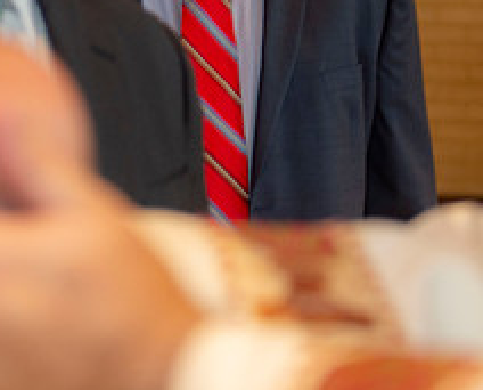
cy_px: -79
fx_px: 2381
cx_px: 189
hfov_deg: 11.6
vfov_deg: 9.2
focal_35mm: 166
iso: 1000
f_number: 2.8
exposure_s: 1/100
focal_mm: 55
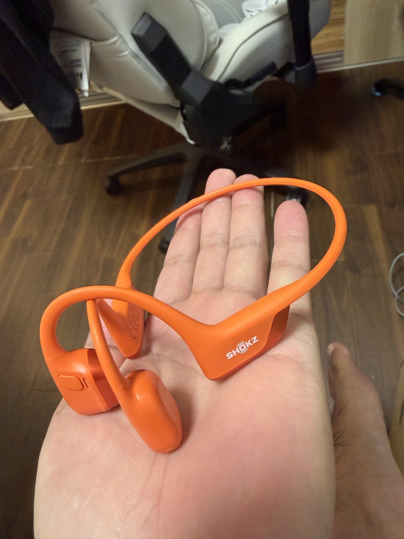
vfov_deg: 71.6
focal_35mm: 24
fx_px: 373
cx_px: 202
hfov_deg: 56.8
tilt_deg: -51.1
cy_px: 270
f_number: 2.2
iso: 400
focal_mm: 2.22
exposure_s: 1/60
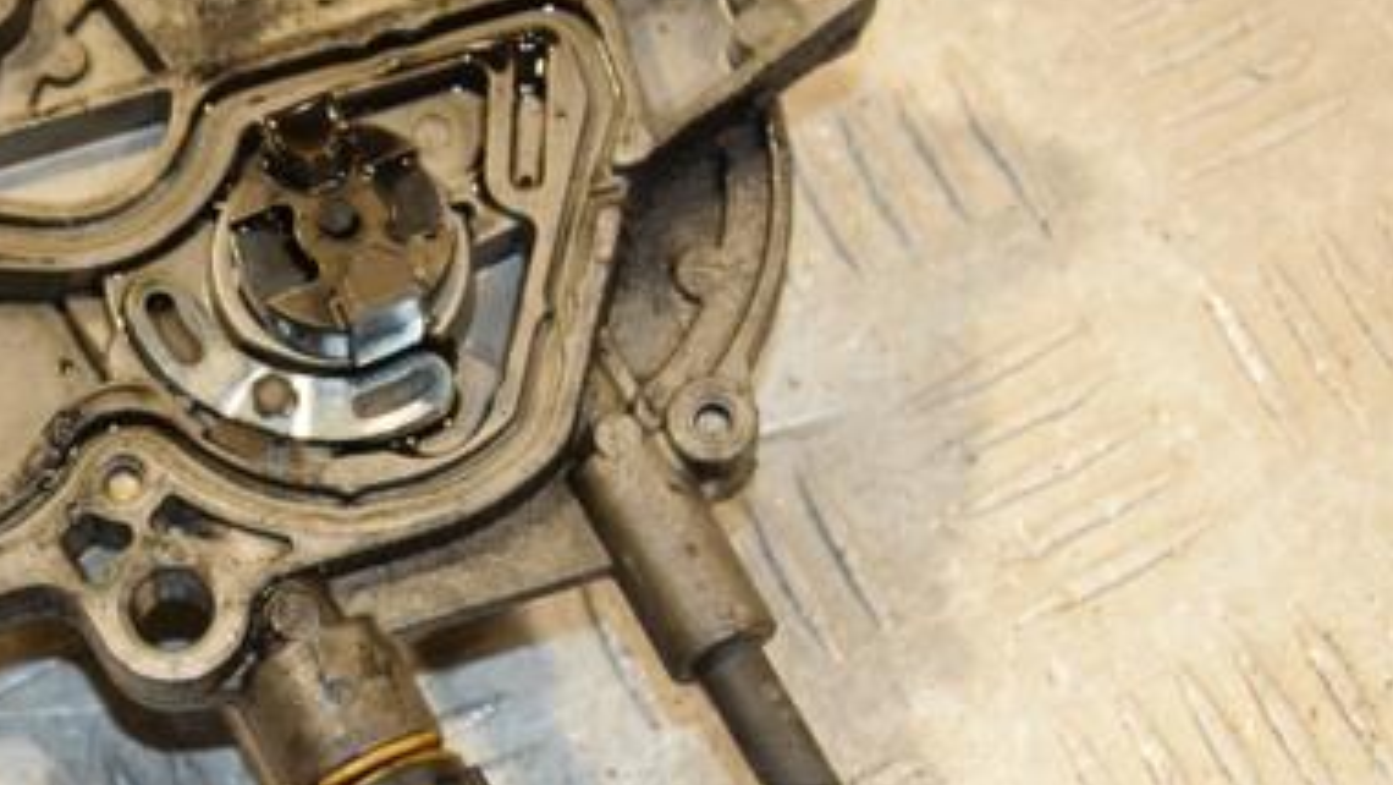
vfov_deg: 9.8
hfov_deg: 17.2
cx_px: 304
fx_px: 4581
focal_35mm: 124
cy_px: 411
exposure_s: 1/200
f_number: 6.3
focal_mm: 50
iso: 800
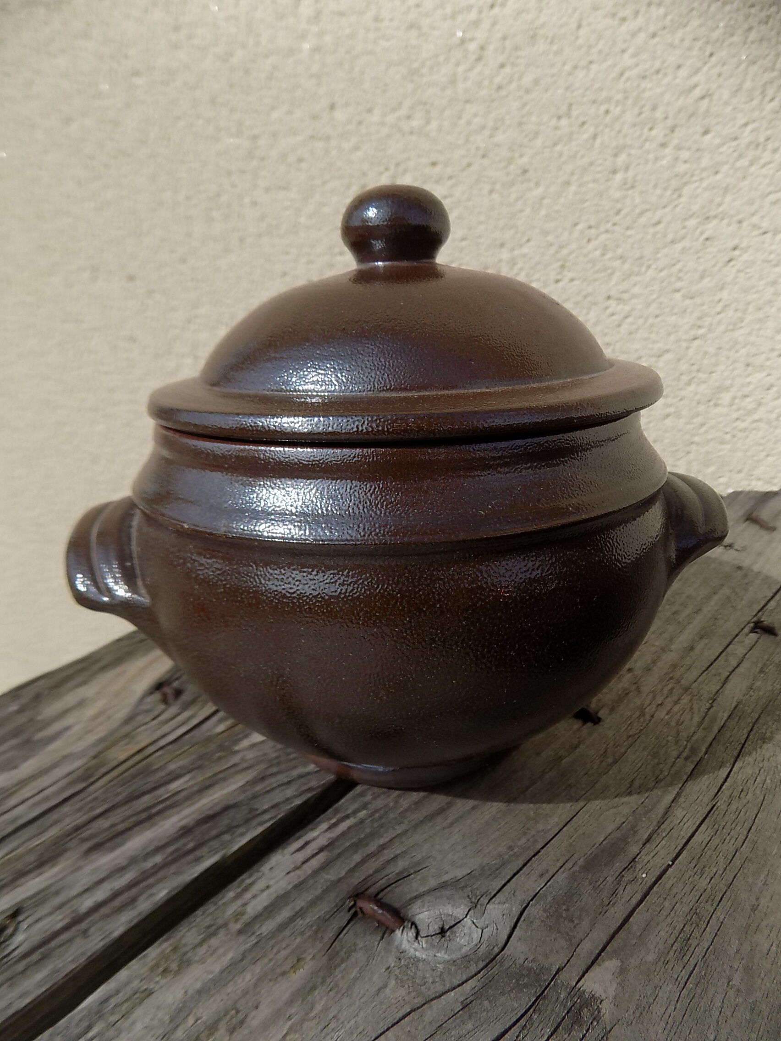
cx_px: 390
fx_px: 692
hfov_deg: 58.9
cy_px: 520
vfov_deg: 73.9
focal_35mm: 23
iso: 80
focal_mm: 4
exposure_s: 1/1250
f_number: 3.1
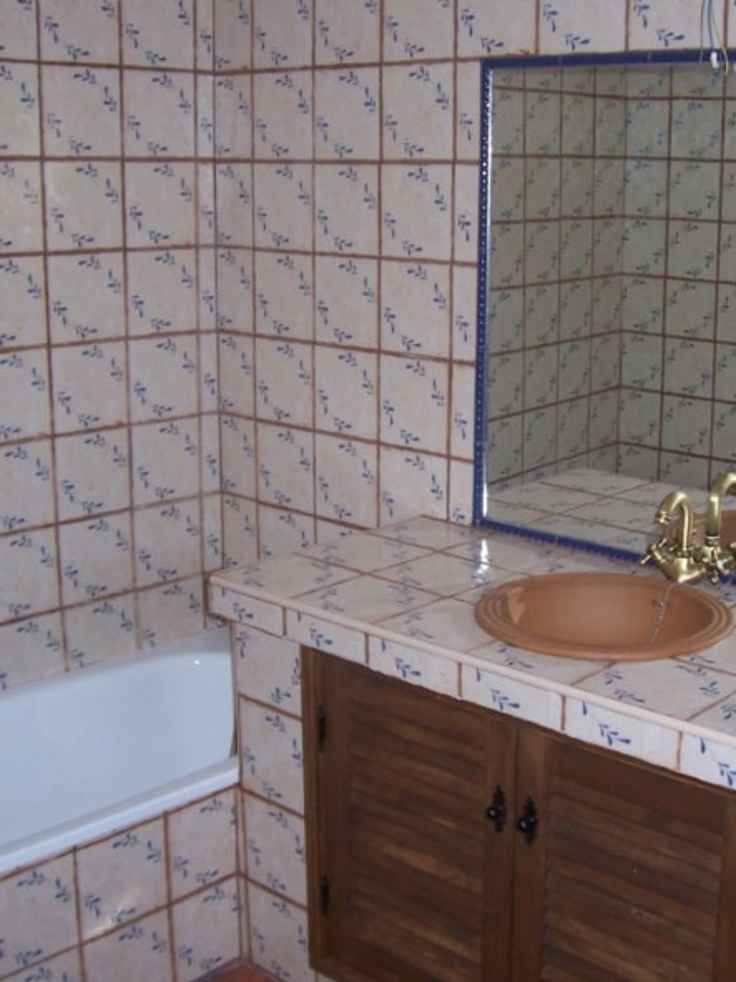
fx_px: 1305
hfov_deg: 31.3
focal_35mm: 46
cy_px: 490
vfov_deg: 41.2
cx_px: 477
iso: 141
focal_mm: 5.6
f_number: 2.76
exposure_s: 1/64
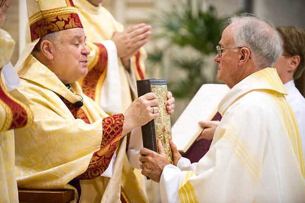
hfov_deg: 12.8
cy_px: 102
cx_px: 152
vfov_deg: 8.6
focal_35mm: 160
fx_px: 1355
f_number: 2.8
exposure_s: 1/100
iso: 2000
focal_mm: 160
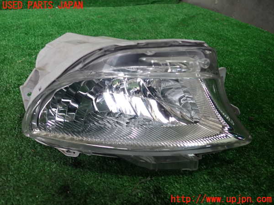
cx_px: 137
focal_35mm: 30
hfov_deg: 60.0
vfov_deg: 46.8
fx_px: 237
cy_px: 102
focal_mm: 5.4
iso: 250
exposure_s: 1/30
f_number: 2.3
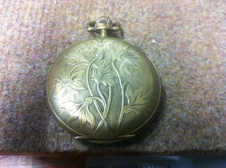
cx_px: 113
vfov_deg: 40.6
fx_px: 228
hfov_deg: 52.7
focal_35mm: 35
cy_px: 84
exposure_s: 1/17
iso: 400
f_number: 2.8
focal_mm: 3.85
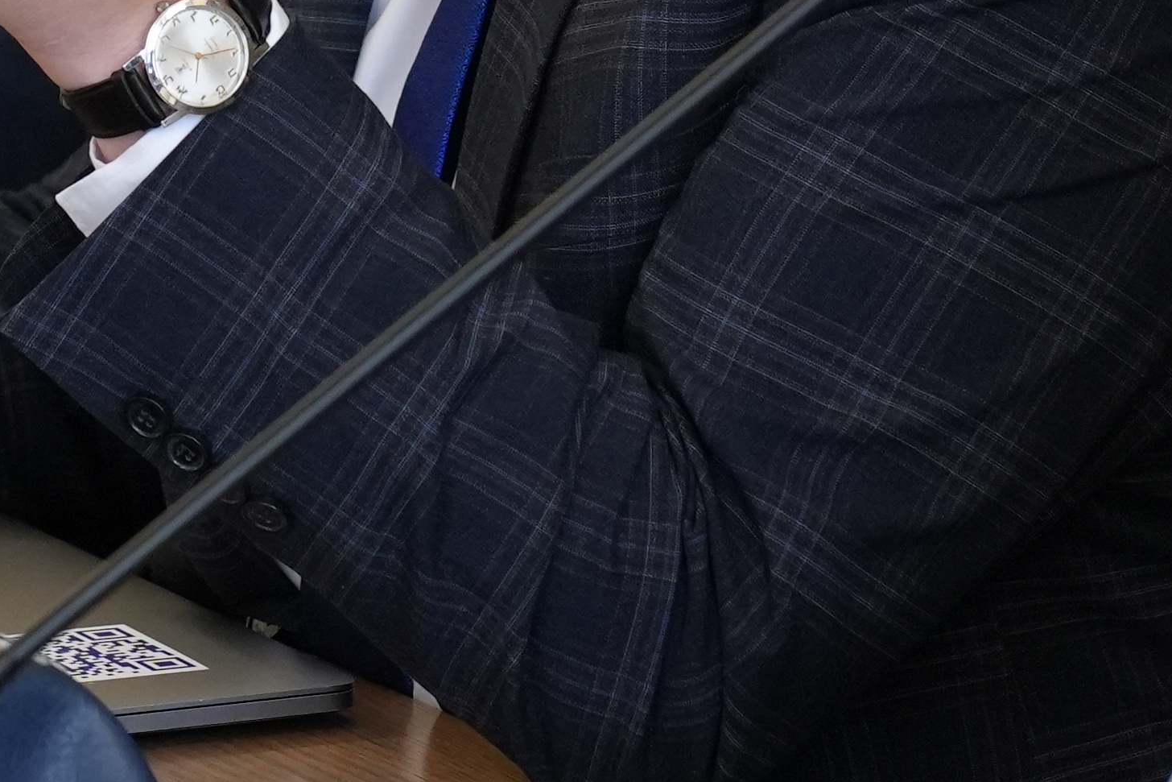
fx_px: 13316
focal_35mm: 409
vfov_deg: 3.3
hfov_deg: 5.0
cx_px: 204
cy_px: -917
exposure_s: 1/160
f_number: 4
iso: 2500
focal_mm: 85
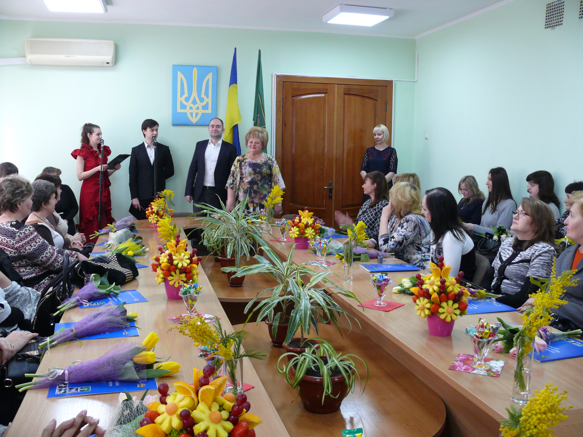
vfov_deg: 40.7
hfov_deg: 52.6
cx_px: 292
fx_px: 589
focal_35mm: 35
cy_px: 218
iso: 200
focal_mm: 7.4
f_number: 2.8
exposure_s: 1/20
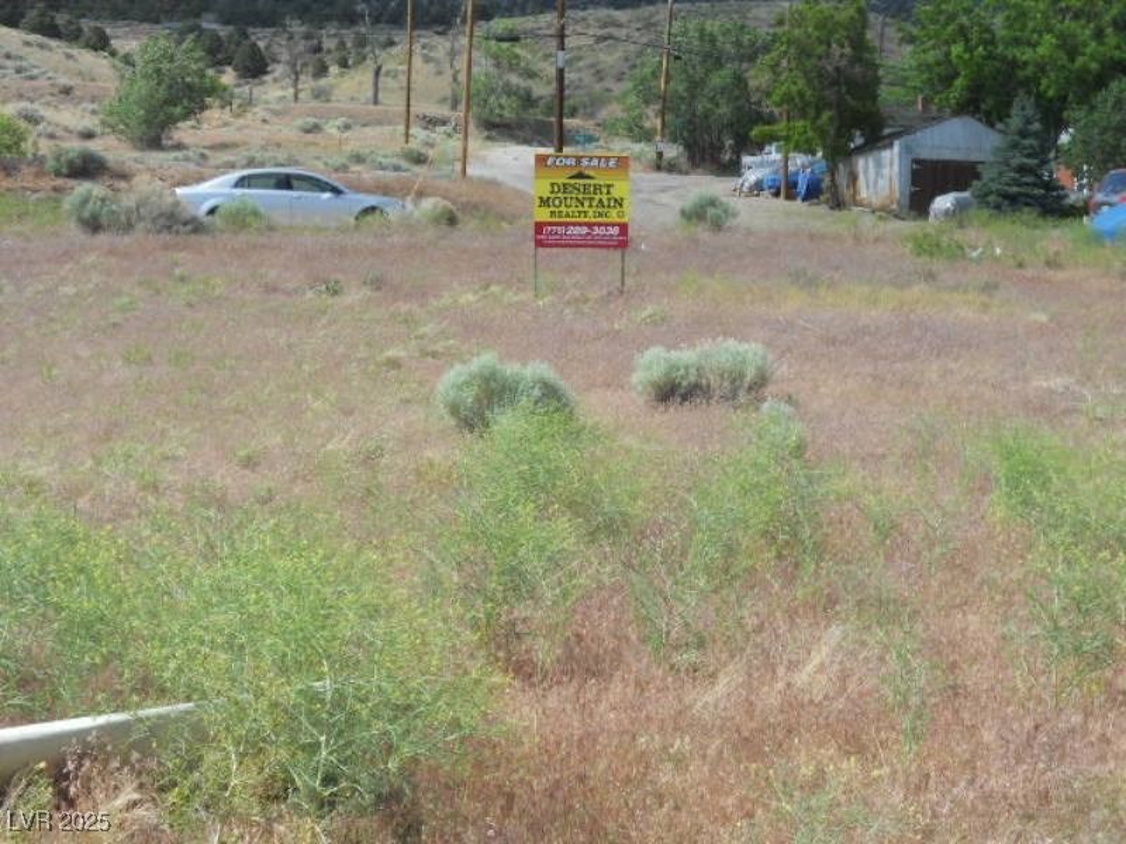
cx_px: 563
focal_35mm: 65
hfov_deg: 29.8
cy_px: 422
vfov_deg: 22.6
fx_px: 2114
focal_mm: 11.7
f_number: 5.3
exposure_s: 1/320
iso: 80
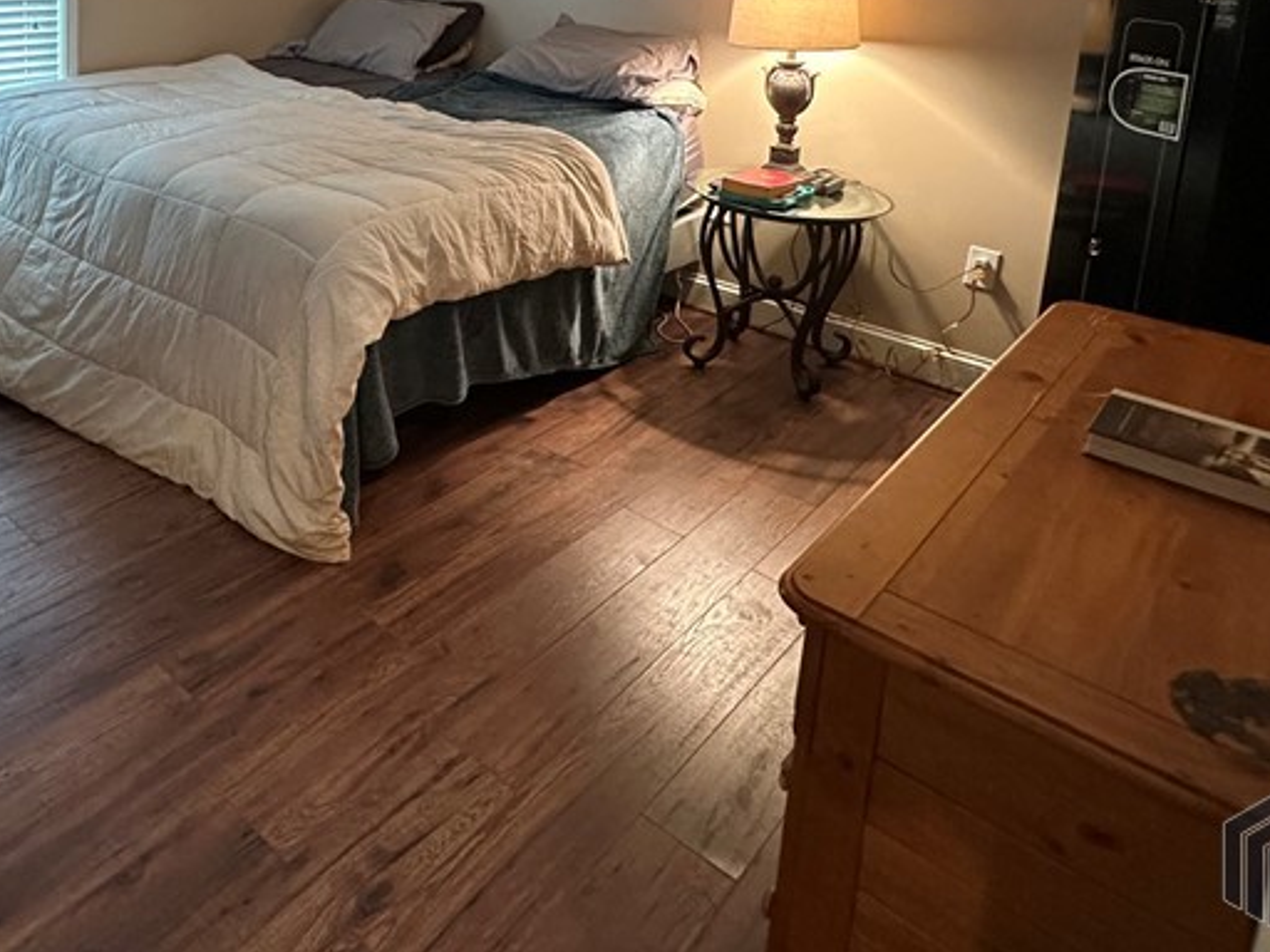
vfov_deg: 44.8
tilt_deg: -9.9
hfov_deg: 59.1
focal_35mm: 28
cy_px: 82
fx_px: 1027
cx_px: 278
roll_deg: -1.2
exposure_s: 1/60
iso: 640
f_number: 2.2
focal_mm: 2.22
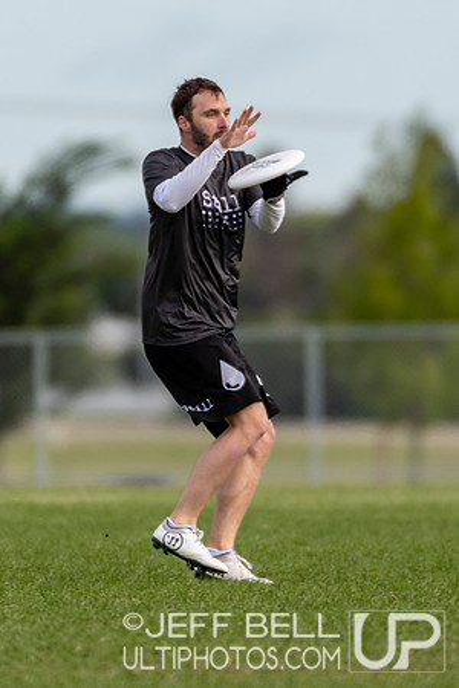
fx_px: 21847
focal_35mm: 1142
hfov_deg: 1.2
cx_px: 291
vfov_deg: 1.8
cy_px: 276
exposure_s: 1/1000
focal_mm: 400
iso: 110
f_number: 4
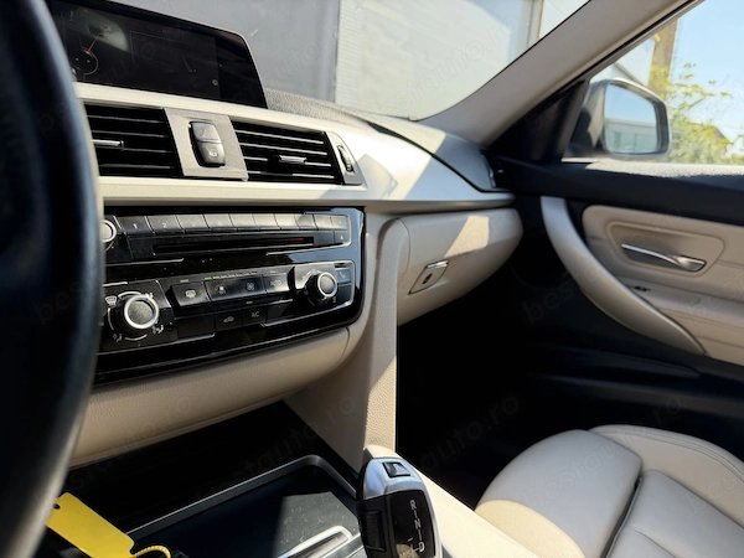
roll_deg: -4.2
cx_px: 372
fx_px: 516
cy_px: 279
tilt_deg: -12.6
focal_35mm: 24
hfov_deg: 71.6
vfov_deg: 56.8
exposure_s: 1/728
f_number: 1.78
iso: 100
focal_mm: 6.76
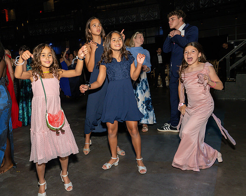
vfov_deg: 48.6
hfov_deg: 57.7
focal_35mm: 30
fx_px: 217
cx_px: 83
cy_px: 88
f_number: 8
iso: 800
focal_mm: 24
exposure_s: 1/250
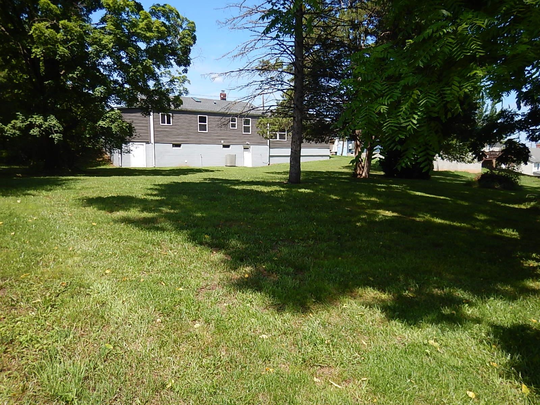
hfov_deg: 71.6
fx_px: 374
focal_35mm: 24
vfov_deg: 56.8
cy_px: 202
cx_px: 270
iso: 125
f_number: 2.8
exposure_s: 1/1000
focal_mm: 4.3
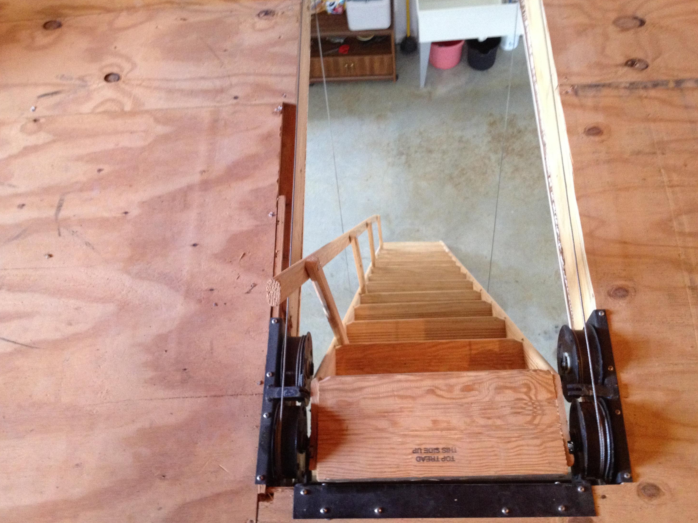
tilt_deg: -61.8
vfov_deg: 39.7
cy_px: 266
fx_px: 726
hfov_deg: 51.4
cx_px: 345
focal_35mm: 36
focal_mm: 4.28
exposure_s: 1/20
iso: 250
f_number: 2.4
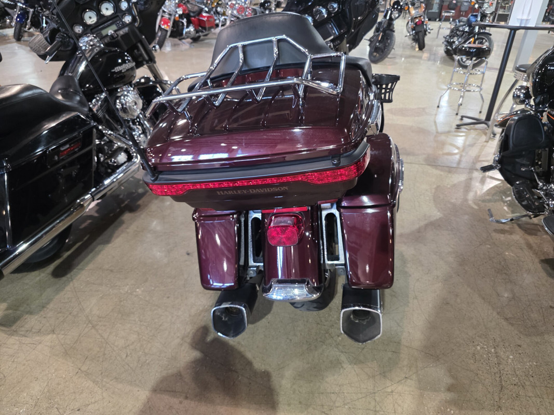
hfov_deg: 73.9
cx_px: 277
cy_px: 208
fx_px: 368
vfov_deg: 58.9
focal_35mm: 23
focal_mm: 6.3
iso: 1000
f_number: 1.7
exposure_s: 1/120
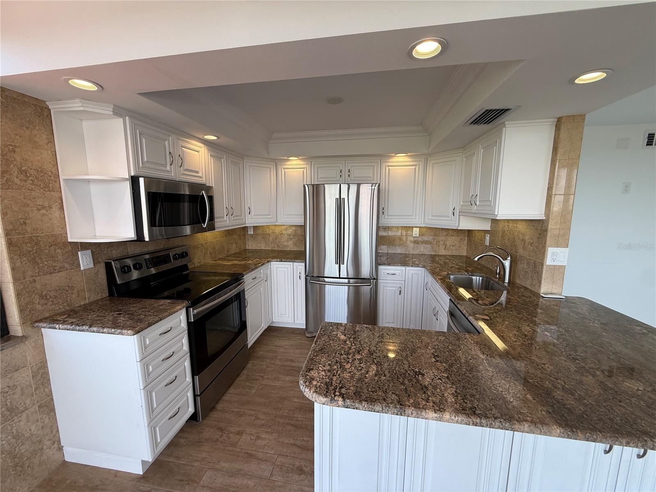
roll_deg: +2.0
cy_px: 246
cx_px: 328
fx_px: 265
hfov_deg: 102.1
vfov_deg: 85.7
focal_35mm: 14
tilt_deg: -7.1
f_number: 2.2
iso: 50
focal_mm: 2.22
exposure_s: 1/120
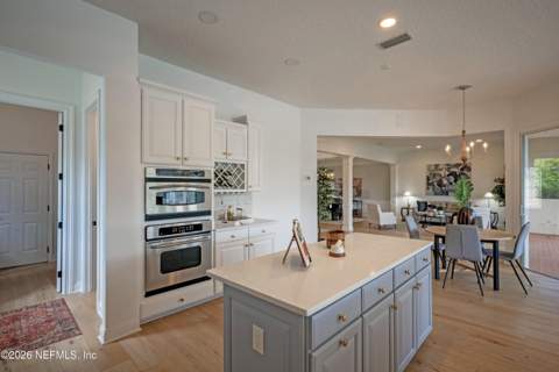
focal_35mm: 17
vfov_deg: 70.4
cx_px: 280
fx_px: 264
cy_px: 186
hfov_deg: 93.3
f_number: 8
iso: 800
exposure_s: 1/1250
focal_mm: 17
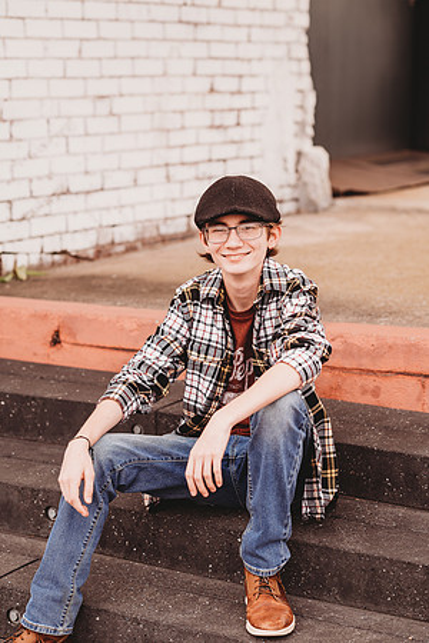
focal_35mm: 85
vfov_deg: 23.9
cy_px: 322
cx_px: 214
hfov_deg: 16.1
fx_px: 1519
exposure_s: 1/320
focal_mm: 85
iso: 100
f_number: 2.8
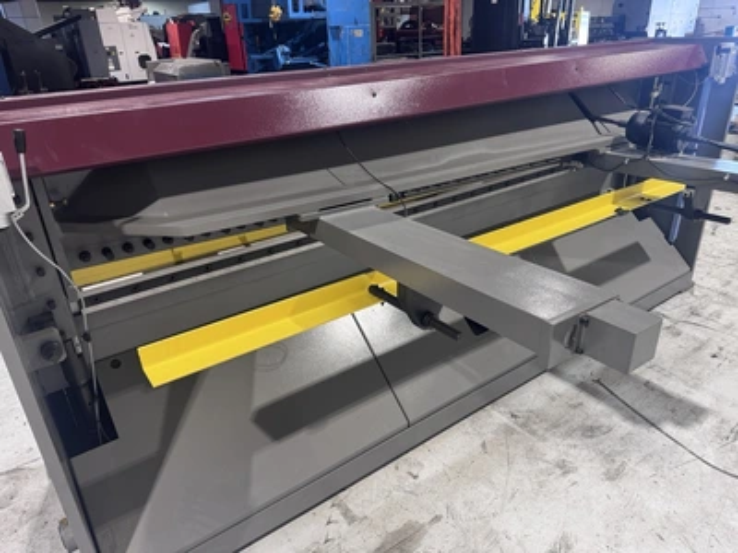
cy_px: 276
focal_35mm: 24
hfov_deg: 71.6
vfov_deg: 56.8
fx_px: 512
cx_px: 369
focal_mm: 6.76
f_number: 1.78
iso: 125
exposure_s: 1/60
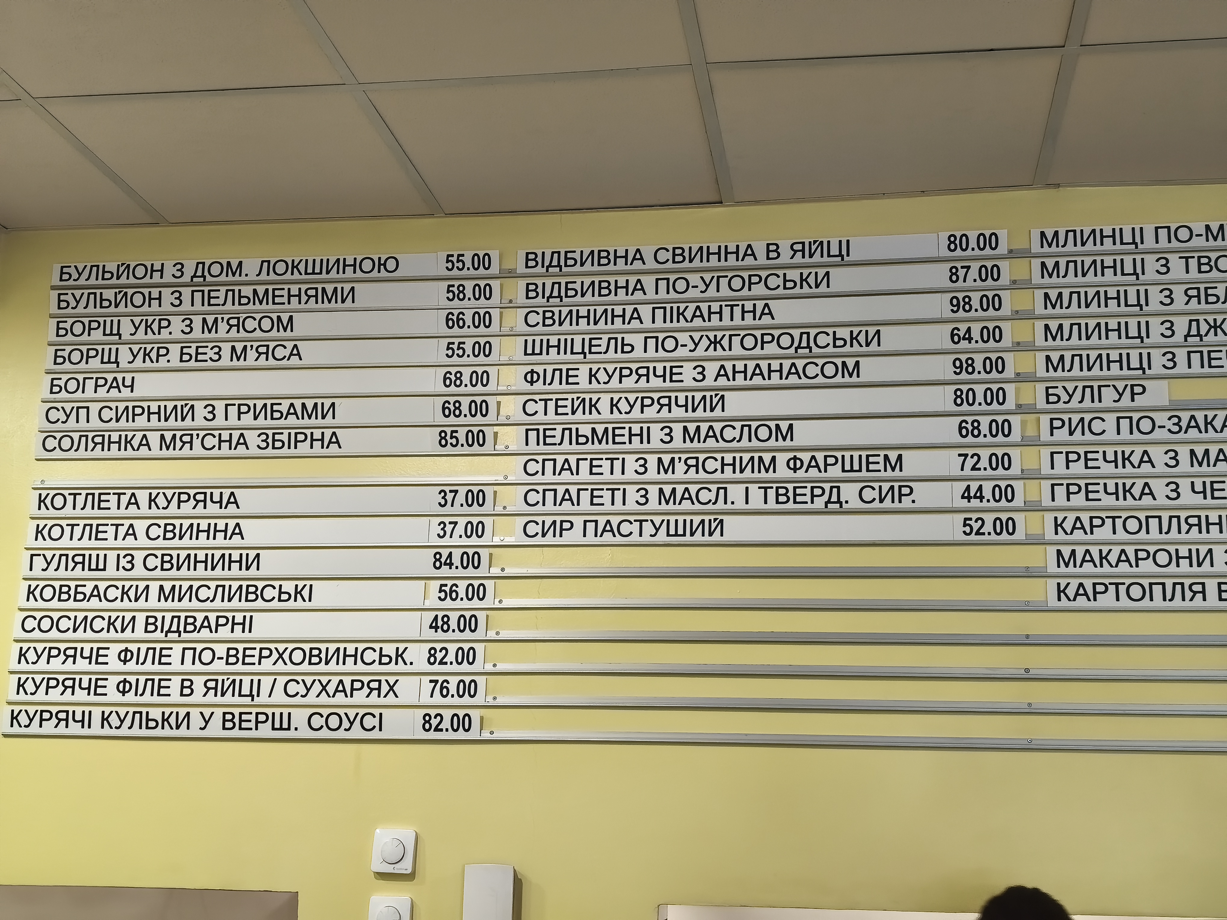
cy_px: 460
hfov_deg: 41.2
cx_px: 614
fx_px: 1631
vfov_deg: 31.5
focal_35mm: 46
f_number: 1.7
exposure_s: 1/50
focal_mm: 6.06
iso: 640
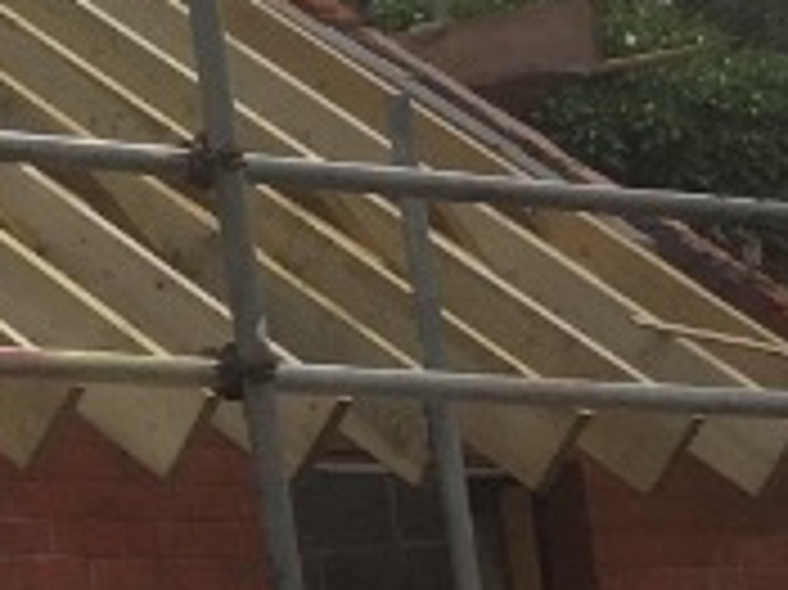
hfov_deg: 8.4
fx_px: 4527
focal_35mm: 199
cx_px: -1535
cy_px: -5
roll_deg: +3.1
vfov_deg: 7.4
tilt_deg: +11.5
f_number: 2.2
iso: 25
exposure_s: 1/1099
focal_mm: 4.15
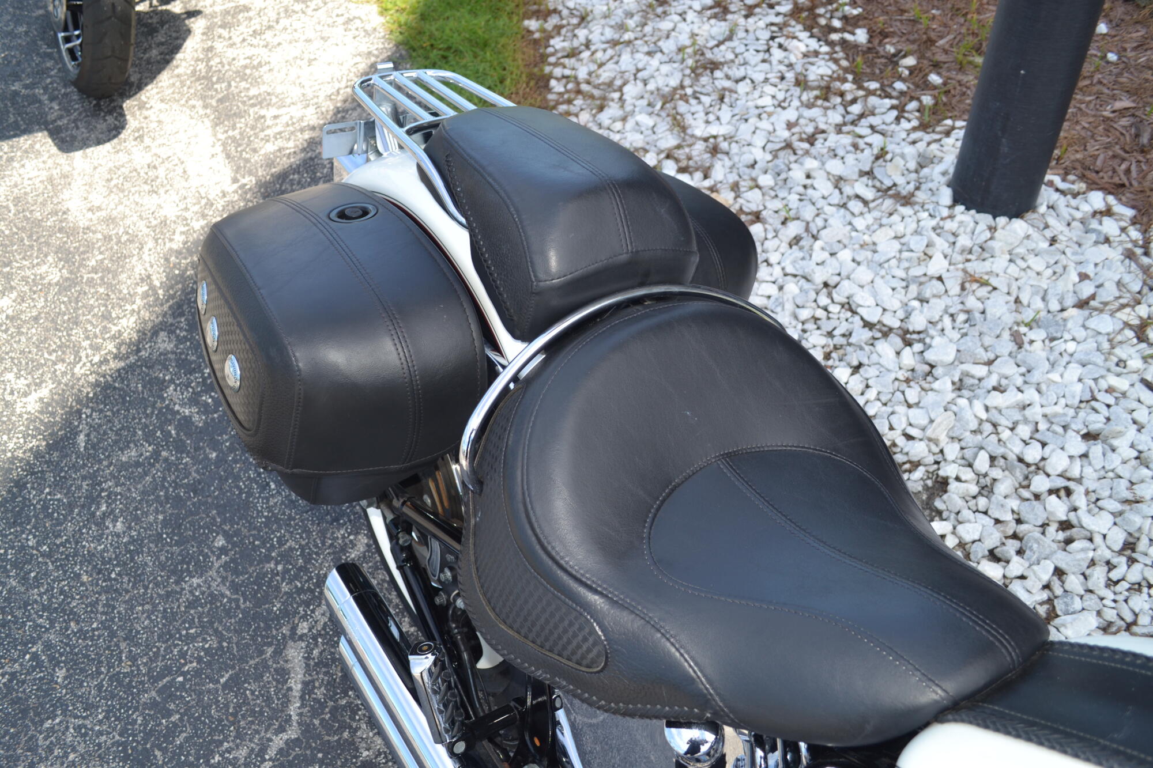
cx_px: 576
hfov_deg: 61.9
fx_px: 961
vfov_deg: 43.6
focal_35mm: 30
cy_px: 384
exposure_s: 1/200
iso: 100
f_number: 5
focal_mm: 20
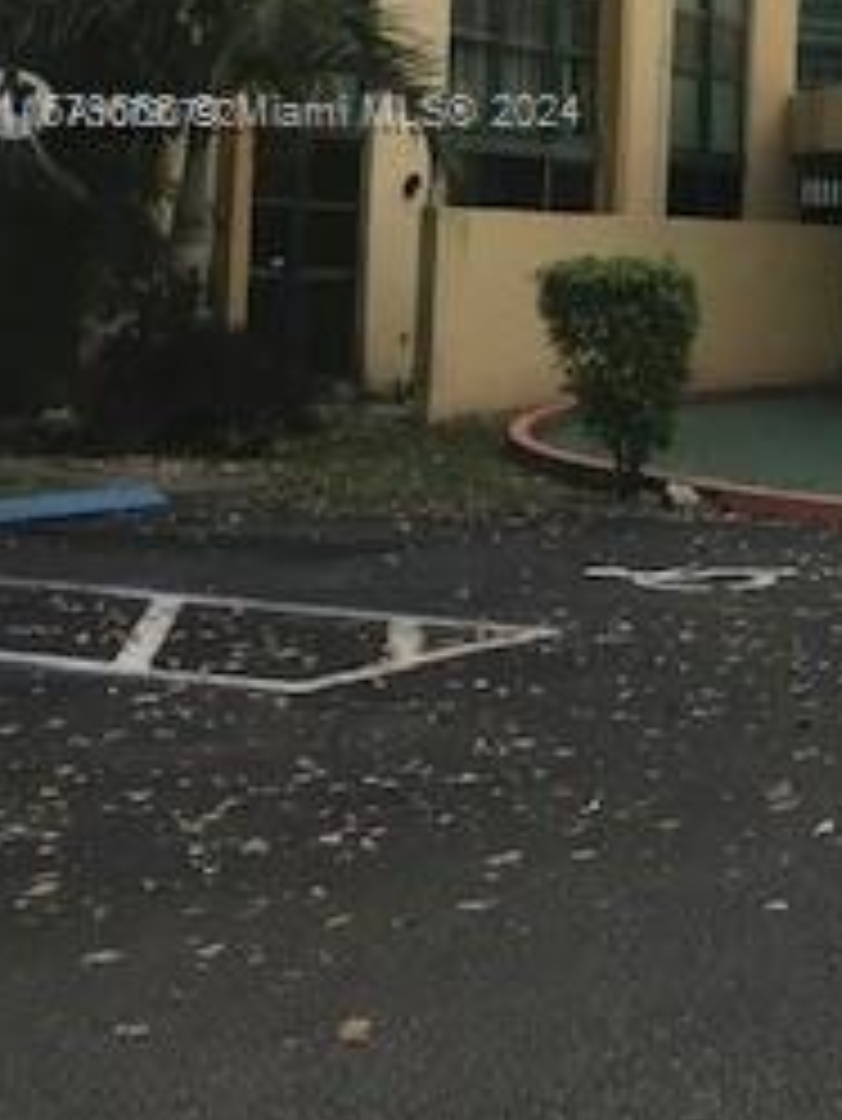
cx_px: 1400
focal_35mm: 72
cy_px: 117
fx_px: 2333
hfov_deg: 17.5
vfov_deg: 26.2
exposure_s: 1/1996
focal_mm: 3.99
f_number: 1.8
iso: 20
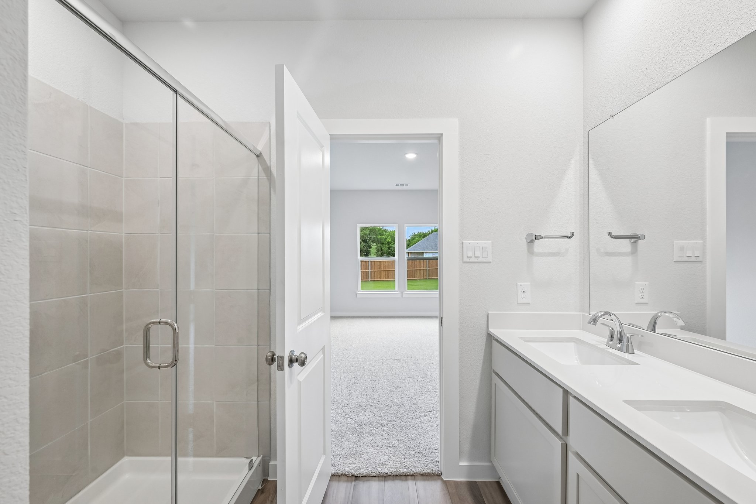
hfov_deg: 100.4
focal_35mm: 15
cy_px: 252
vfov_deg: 77.3
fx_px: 315
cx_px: 378
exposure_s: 1/20
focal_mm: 15
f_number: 8
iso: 400
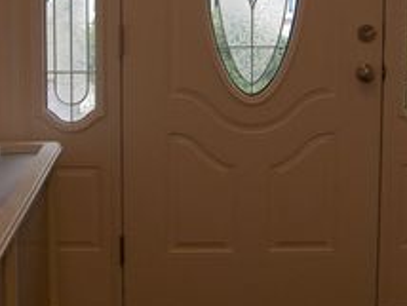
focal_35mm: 91
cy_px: 32
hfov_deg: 21.5
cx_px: 247
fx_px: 1071
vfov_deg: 16.1
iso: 200
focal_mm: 8
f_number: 2.8
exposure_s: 1/66.5
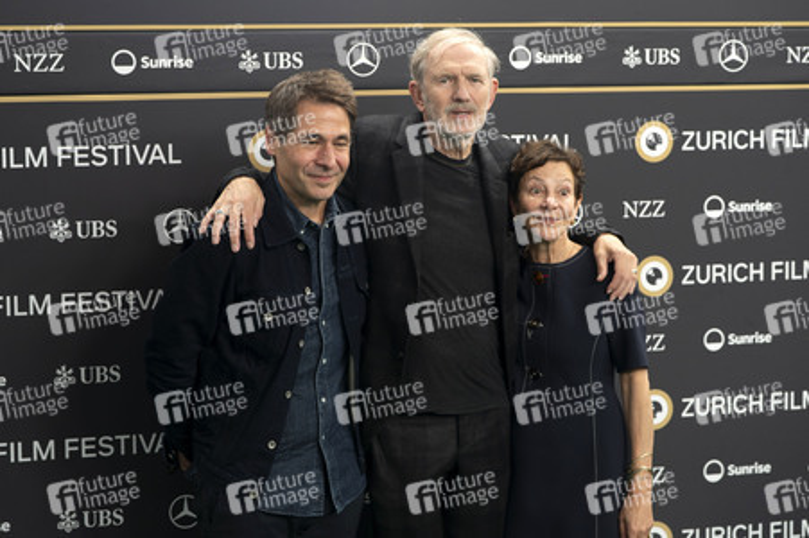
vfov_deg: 16.7
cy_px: 249
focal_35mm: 81
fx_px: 1830
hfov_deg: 24.9
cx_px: 375
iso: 400
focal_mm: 70
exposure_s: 1/200
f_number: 4.5
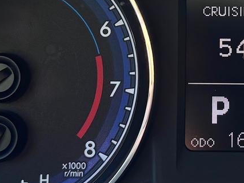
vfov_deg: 20.4
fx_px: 507
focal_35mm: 72
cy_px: 61
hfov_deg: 25.6
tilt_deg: -13.8
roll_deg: -0.7
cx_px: 249
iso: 100
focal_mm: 6.76
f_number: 1.78
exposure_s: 1/171
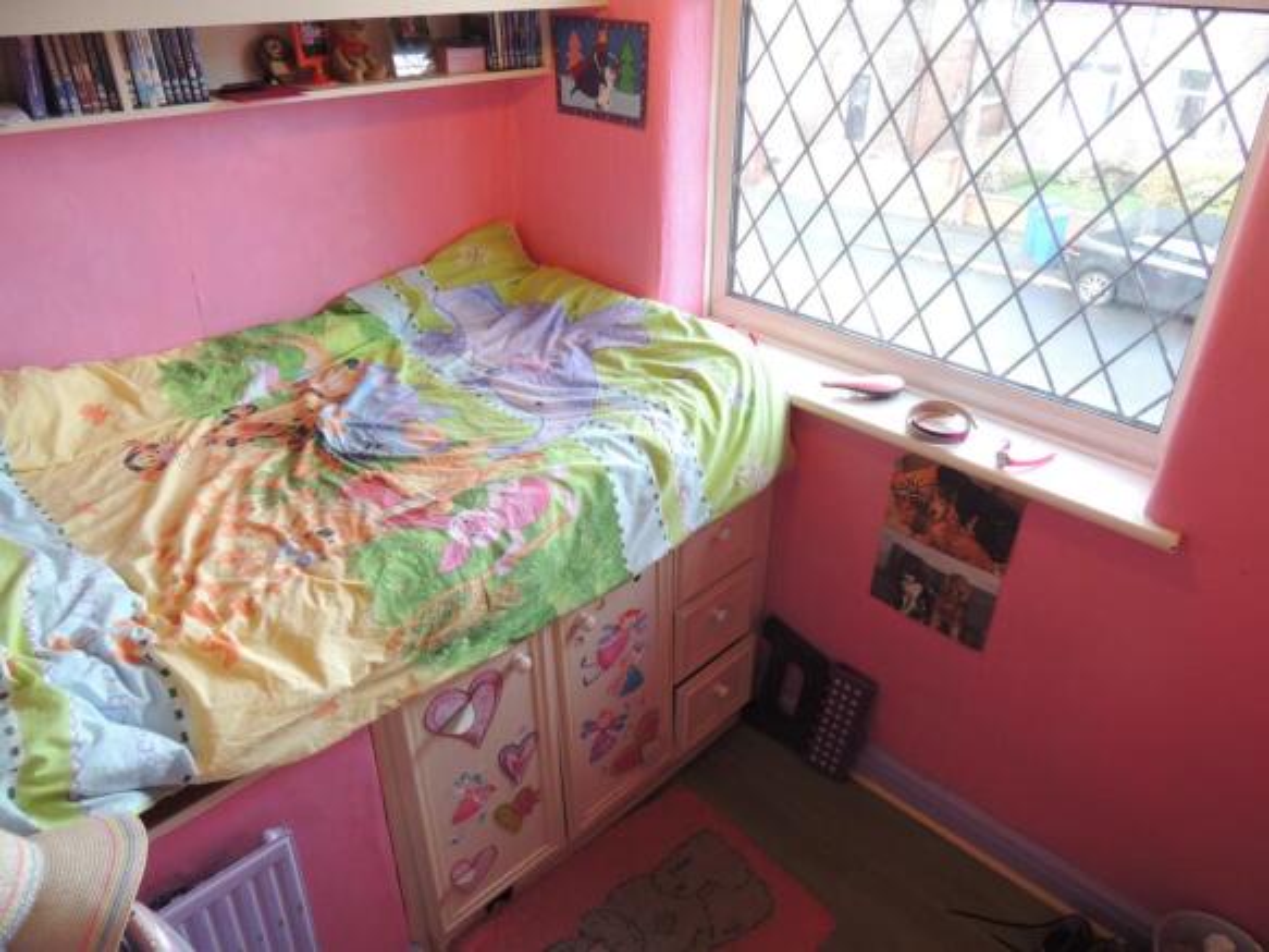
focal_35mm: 24
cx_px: 634
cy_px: 476
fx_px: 880
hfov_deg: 71.6
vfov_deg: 56.8
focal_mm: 4.3
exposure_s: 1/30
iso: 280
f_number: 3
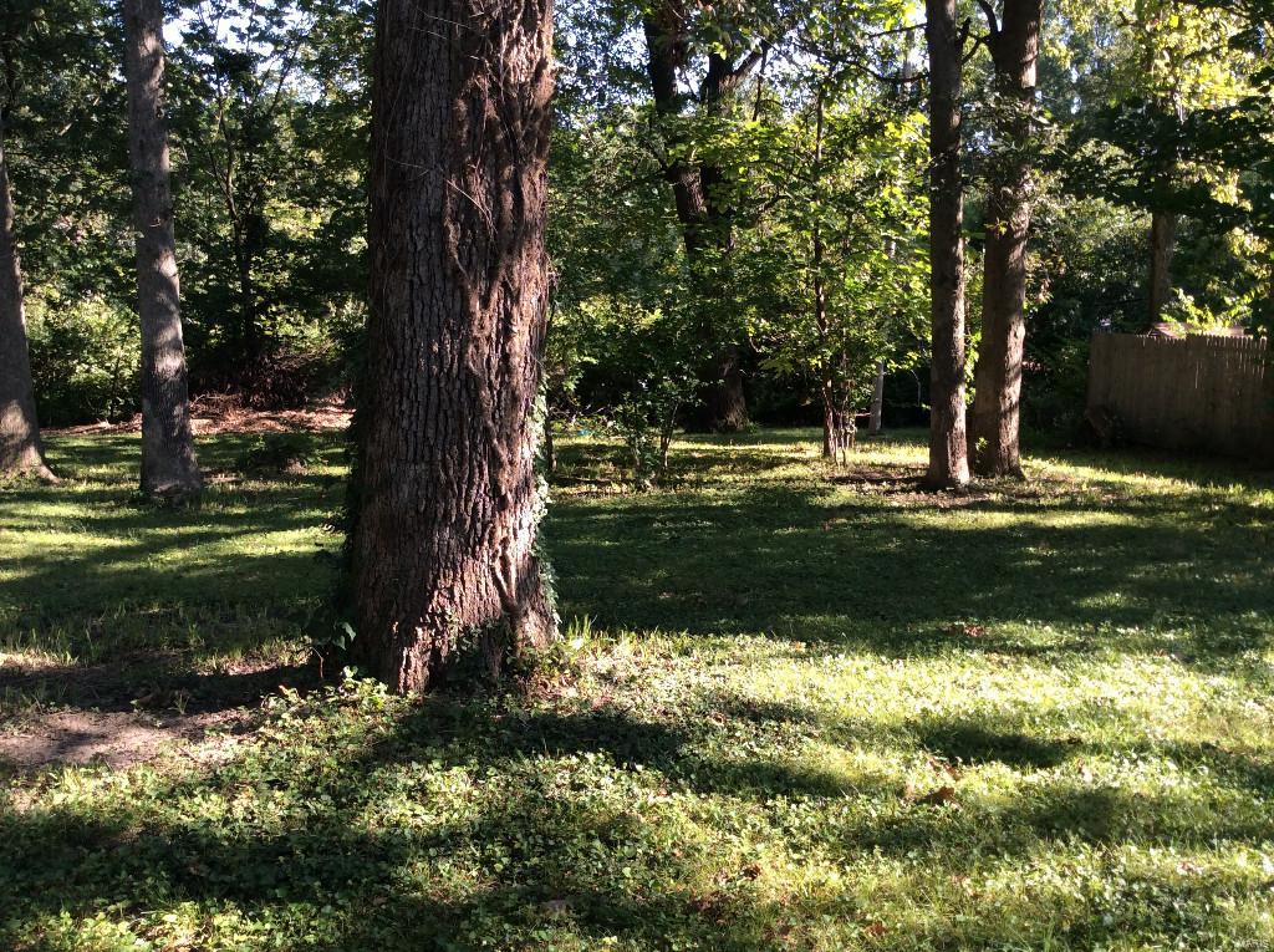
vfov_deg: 44.1
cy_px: 476
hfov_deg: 56.9
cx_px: 637
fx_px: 1176
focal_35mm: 32
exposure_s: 1/159
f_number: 2.4
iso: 32
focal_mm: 3.3
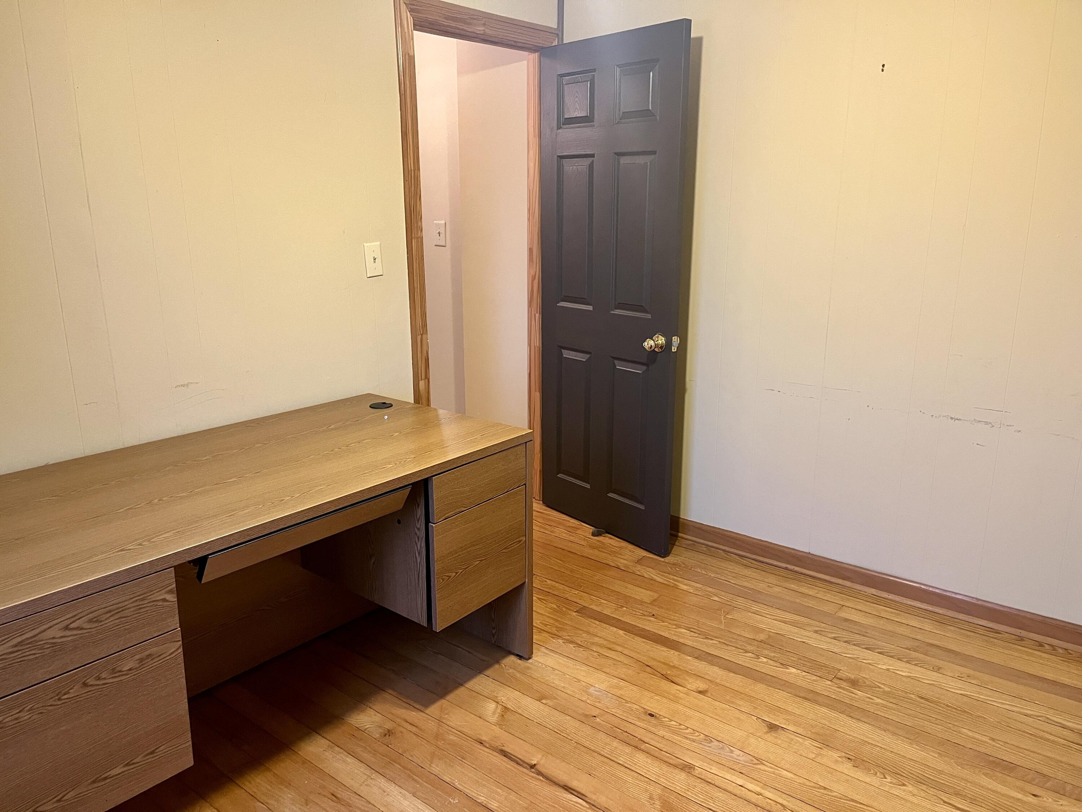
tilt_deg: -14.2
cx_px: 541
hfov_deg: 67.3
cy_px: 406
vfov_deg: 53.1
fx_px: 813
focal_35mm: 26
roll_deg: +0.2
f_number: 1.6
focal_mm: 5.1
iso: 320
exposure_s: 1/60
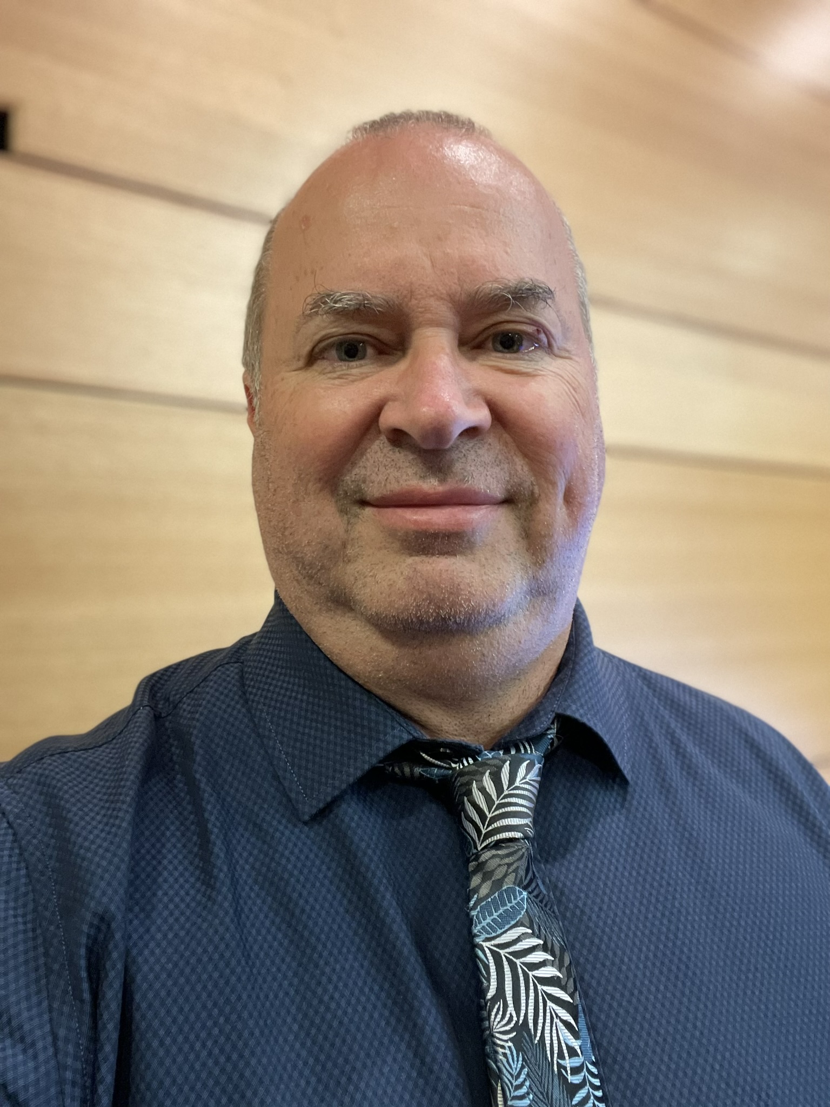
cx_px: 415
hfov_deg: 46.8
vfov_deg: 60.0
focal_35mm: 30
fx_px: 959
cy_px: 554
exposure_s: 1/25
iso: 400
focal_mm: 2.71
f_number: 2.2
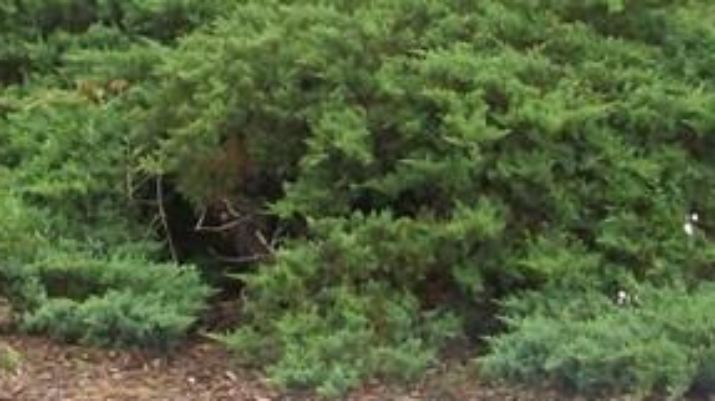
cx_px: 306
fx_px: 2577
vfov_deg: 8.6
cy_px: -279
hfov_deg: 15.8
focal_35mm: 136
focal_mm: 6.3
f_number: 3.1
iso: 257
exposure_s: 1/500
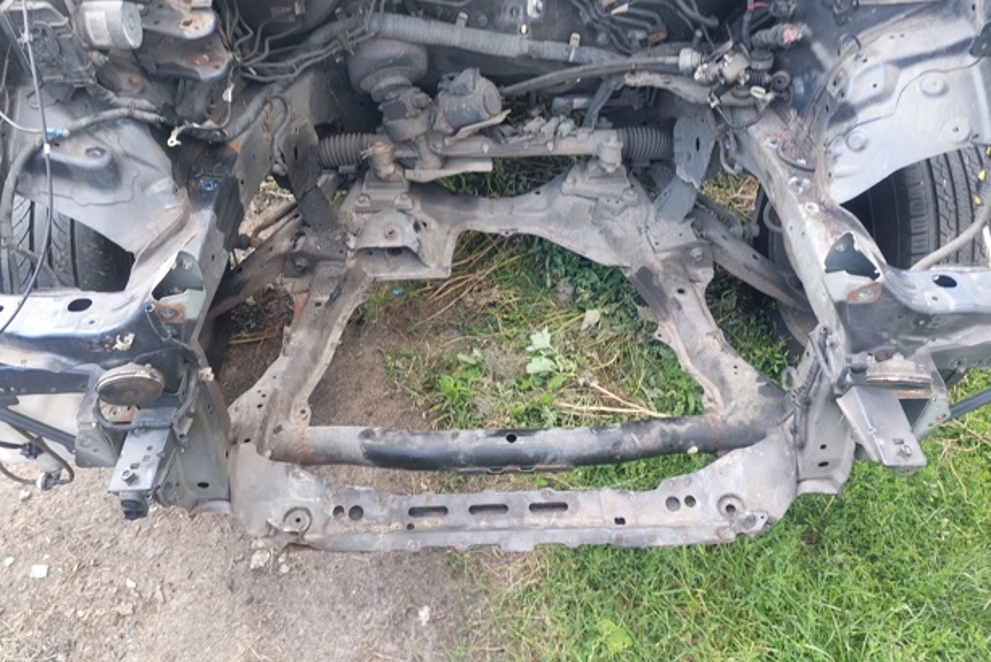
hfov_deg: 69.4
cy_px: 278
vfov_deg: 49.4
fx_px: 716
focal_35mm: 26
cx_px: 481
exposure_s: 1/101
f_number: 1.8
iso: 40
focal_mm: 5.23
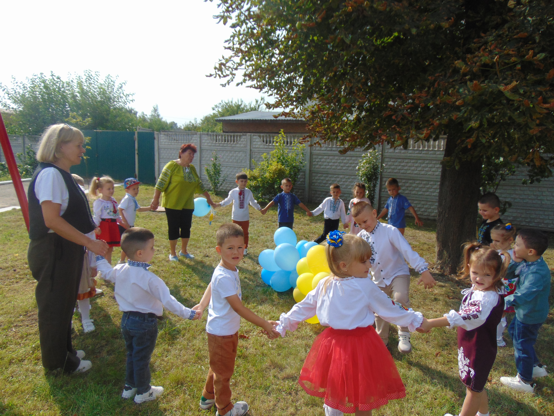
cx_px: 277
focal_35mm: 25
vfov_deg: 54.9
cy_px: 208
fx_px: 400
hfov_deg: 69.4
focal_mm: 4.5
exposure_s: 1/1000
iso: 80
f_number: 3
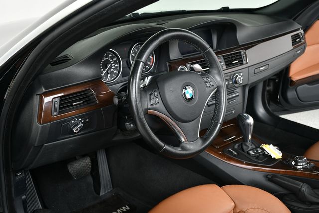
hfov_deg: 43.6
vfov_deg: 29.8
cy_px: 106
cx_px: 160
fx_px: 399
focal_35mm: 45
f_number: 5
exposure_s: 1/160
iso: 100
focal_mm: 30
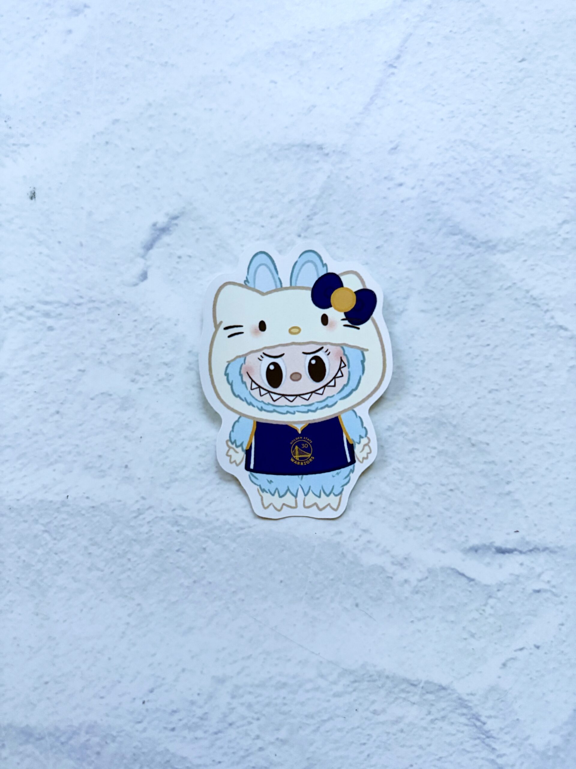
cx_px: 288
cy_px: 384
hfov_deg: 56.8
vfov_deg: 71.6
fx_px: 532
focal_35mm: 24
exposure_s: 1/40
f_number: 1.78
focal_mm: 6.76
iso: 640
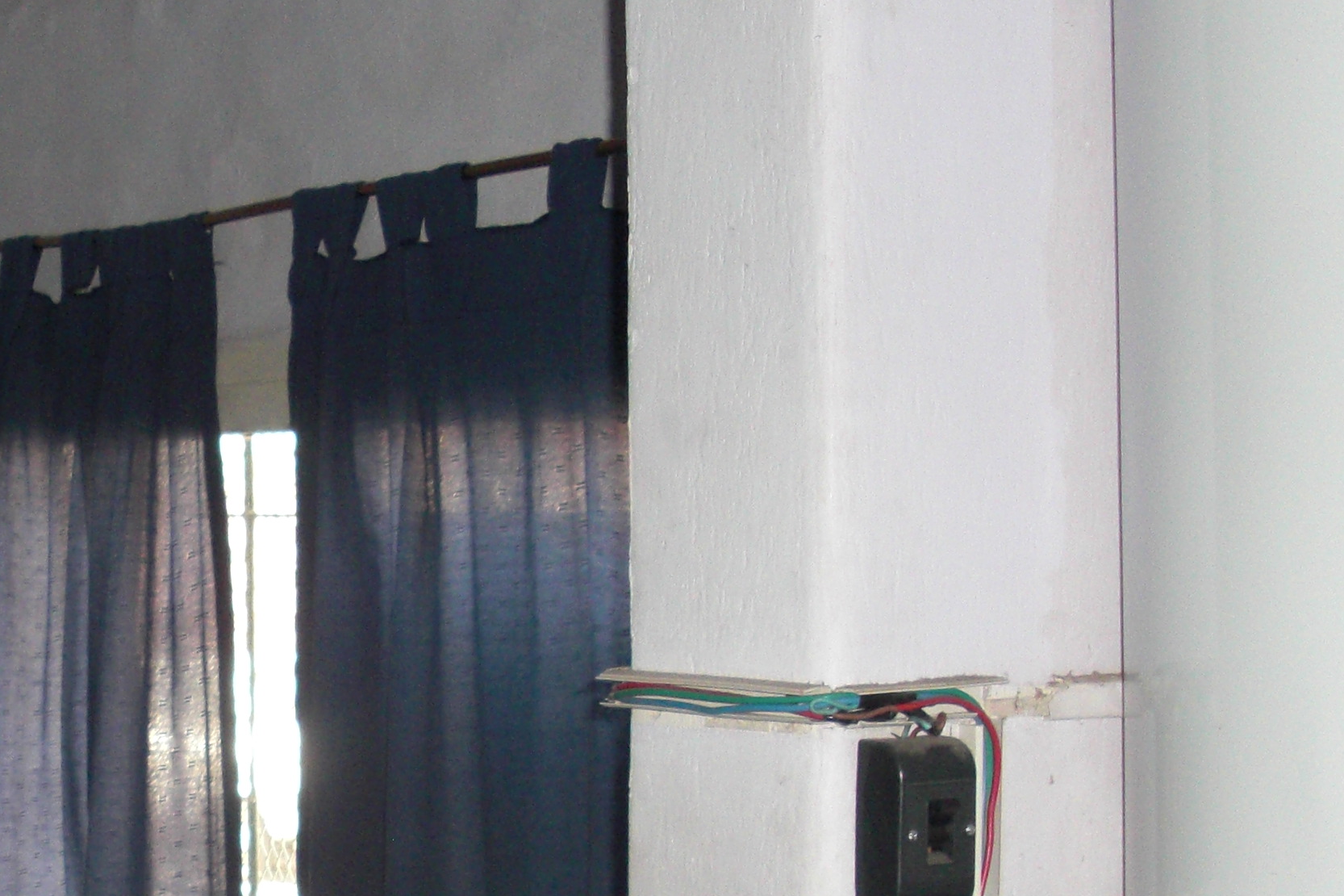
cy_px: 833
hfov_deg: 24.3
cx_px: 213
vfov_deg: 16.4
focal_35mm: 82
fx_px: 3061
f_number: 2.8
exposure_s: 1/60
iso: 200
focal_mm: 6.3
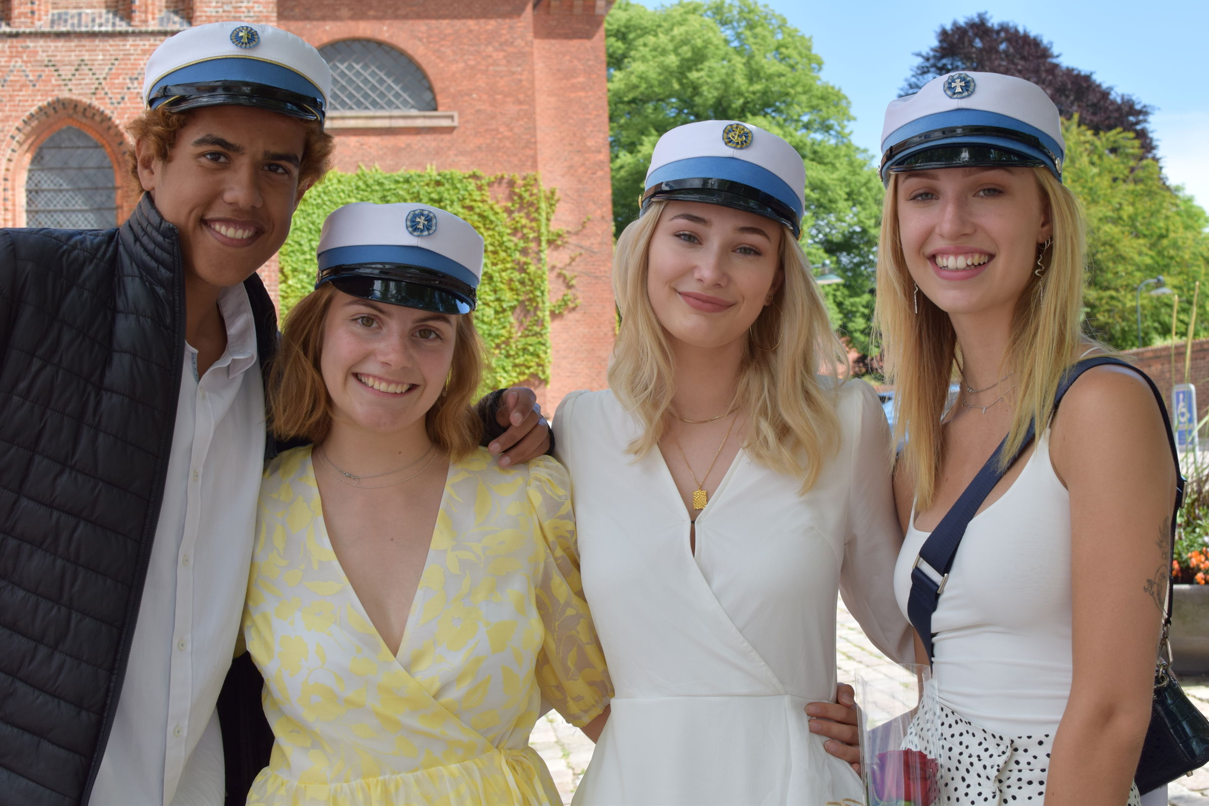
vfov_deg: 25.8
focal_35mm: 52
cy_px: 403
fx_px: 1763
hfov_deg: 37.9
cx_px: 604
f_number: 8
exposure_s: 1/250
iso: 200
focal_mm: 35
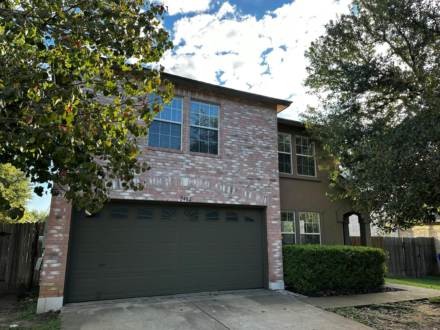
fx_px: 305
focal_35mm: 24
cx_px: 220
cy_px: 165
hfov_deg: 71.6
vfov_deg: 56.8
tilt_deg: +11.3
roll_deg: -0.3
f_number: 1.78
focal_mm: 6.86
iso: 80
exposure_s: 1/680
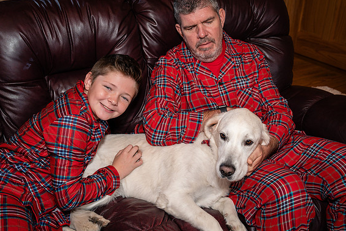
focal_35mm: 44
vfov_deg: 30.5
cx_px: 174
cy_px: 117
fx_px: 423
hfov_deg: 44.5
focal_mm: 43
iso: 500
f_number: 5
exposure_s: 1/160
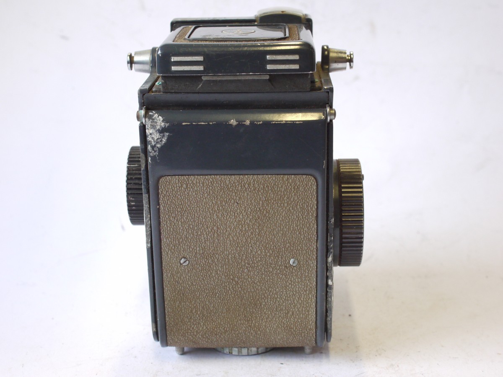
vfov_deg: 24.4
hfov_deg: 32.2
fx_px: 872
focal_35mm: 60
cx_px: 252
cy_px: 188
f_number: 7.1
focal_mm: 30
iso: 800
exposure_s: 1/80
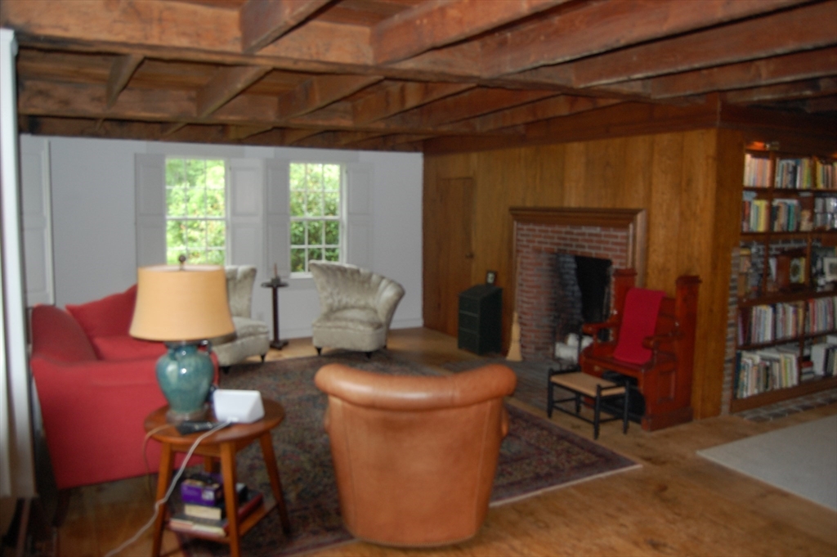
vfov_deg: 47.9
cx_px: 418
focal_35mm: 27
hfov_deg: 67.4
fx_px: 627
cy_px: 278
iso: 400
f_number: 3.5
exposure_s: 1/60
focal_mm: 18
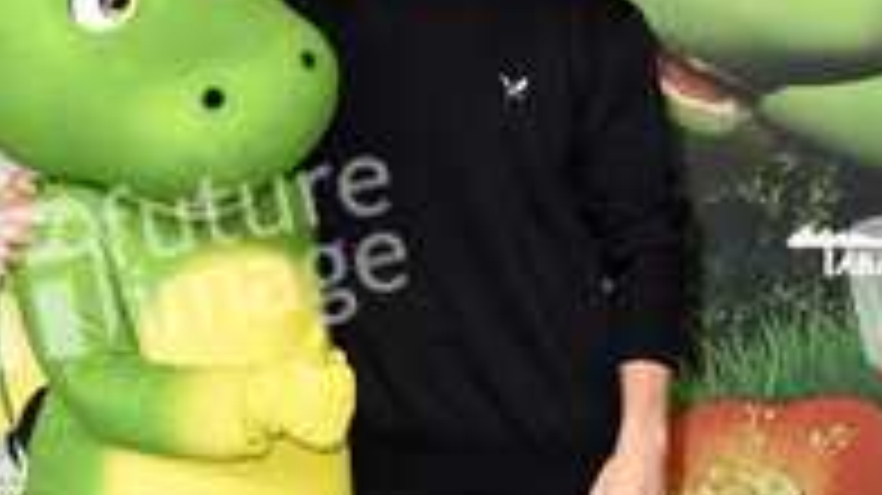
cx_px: 306
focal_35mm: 109
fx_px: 2548
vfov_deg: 11.0
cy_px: 490
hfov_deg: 19.6
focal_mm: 34
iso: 500
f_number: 5.6
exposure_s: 1/125
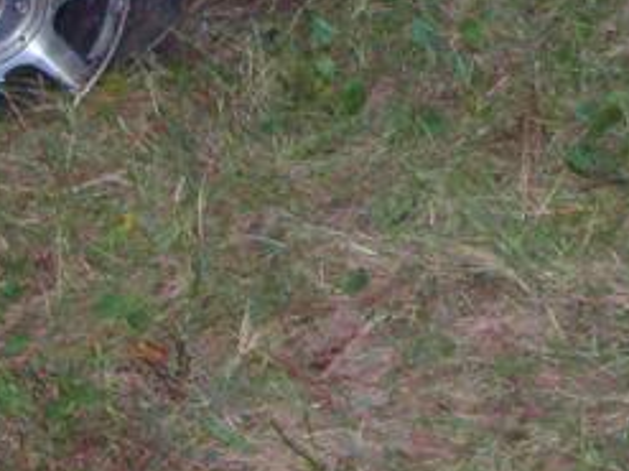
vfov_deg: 9.8
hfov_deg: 13.6
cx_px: 494
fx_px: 2633
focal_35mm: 145
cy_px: -316
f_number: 2.8
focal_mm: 5.8
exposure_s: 1/45
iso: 253
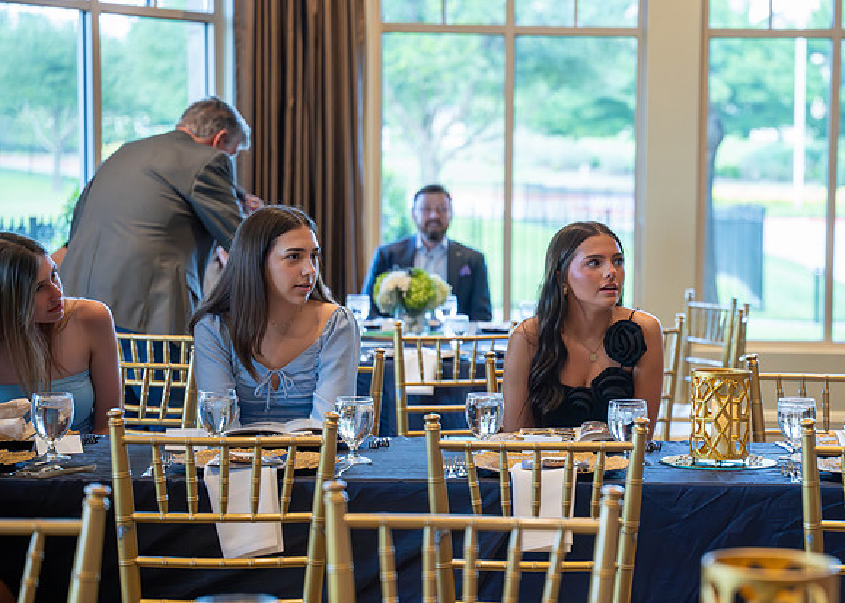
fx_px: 2304
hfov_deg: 20.7
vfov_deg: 14.9
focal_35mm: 96
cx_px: 589
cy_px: 346
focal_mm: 70
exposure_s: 1/500
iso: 3200
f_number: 2.8
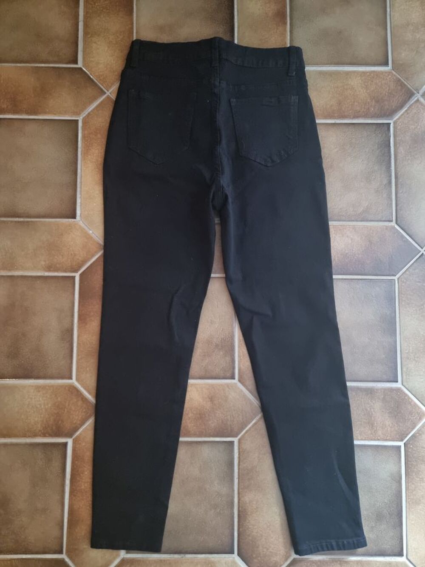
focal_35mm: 24
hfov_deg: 56.8
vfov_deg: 71.6
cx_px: 212
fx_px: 393
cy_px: 284
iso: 1250
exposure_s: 1/25
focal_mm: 6.7
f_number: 1.8
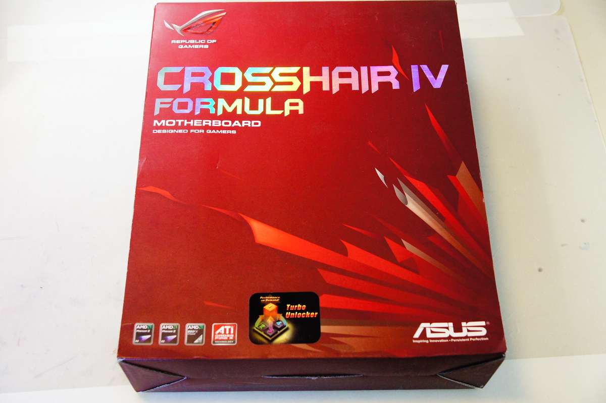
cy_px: 202
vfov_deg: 29.8
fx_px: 757
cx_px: 303
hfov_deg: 43.6
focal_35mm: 45
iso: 1600
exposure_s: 1/60
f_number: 4.5
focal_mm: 30
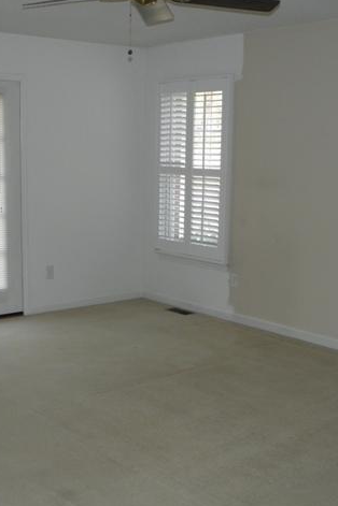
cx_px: 123
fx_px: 676
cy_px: 254
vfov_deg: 41.1
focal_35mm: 48
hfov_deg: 28.0
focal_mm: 6.2
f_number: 3.7
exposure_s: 1/60
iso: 160
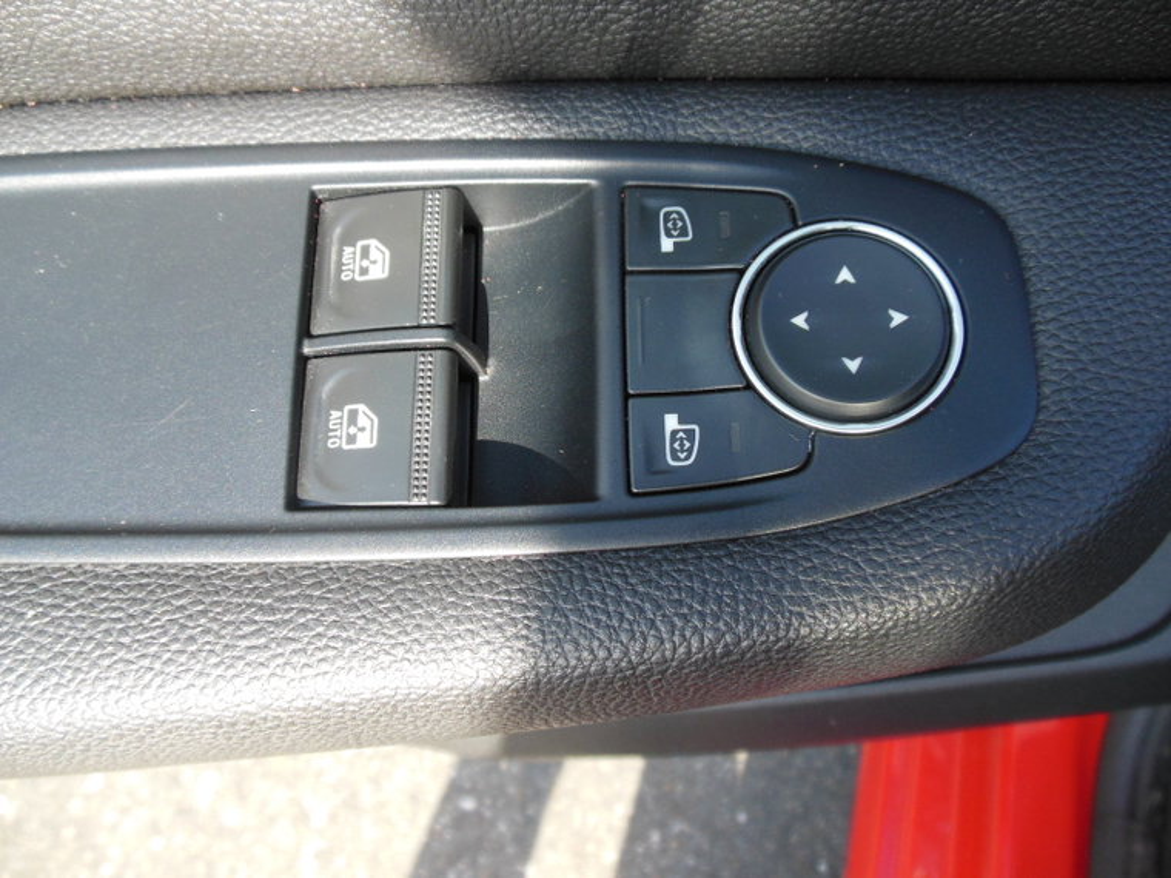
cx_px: 586
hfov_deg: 69.4
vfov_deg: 54.9
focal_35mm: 25
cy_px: 439
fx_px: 846
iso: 250
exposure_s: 1/250
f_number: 3.2
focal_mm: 4.5
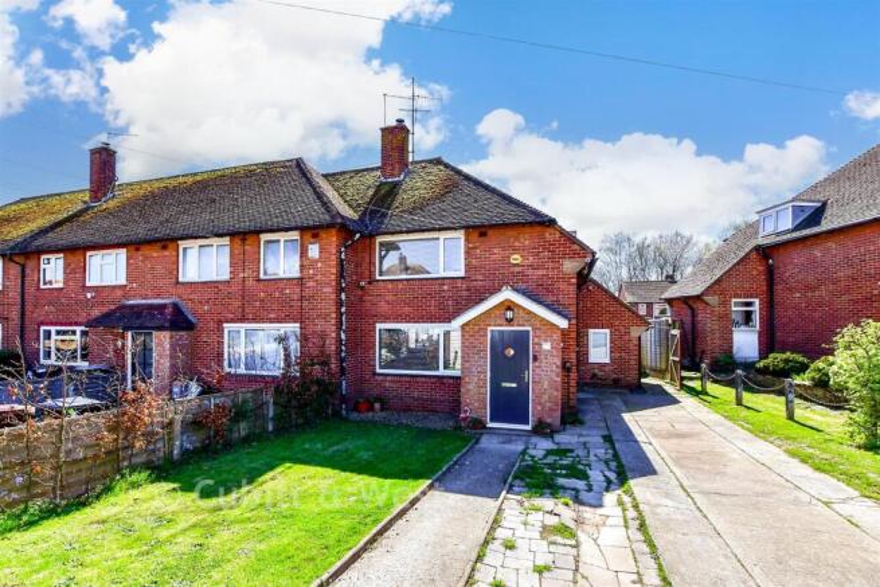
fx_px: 367
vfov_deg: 77.4
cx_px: 440
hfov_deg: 100.4
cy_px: 294
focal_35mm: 15
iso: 320
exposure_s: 1/500
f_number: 8
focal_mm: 10
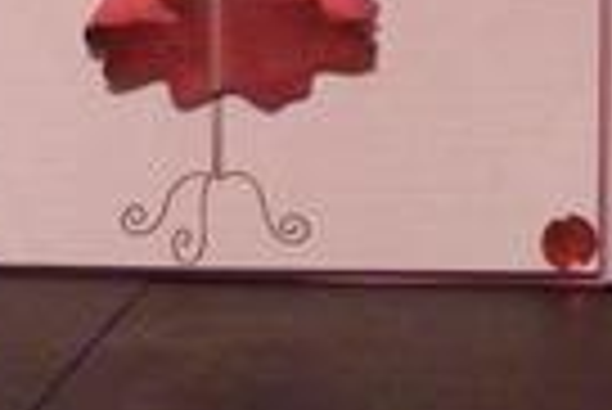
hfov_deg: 12.4
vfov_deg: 8.3
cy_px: 18
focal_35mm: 165
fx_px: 2808
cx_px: 297
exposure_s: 1/25
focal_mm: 7.9
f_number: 3.8
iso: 800
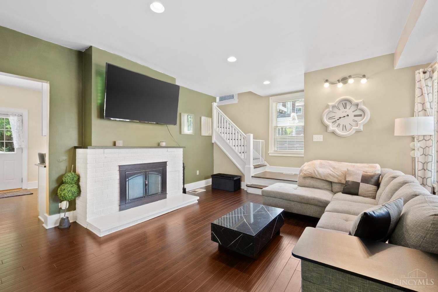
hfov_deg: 100.4
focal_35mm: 15
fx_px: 182
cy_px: 146
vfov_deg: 77.3
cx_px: 219
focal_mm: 10
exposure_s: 1/2.5
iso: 400
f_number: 8
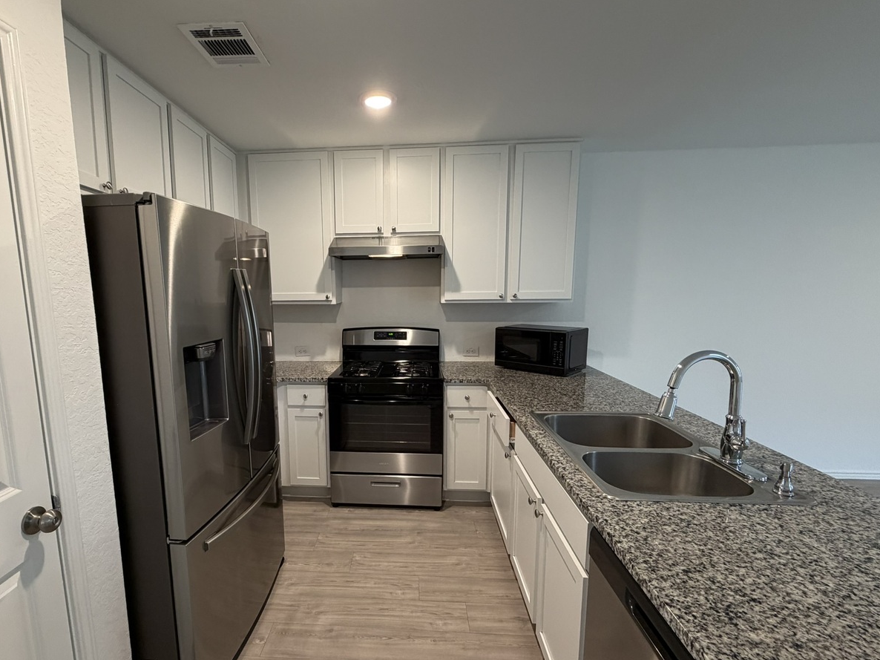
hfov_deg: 90.6
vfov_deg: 74.6
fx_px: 432
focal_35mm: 17
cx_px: 384
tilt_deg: -8.1
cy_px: 350
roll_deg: +0.9
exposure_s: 1/60
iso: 250
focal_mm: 2.22
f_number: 2.2
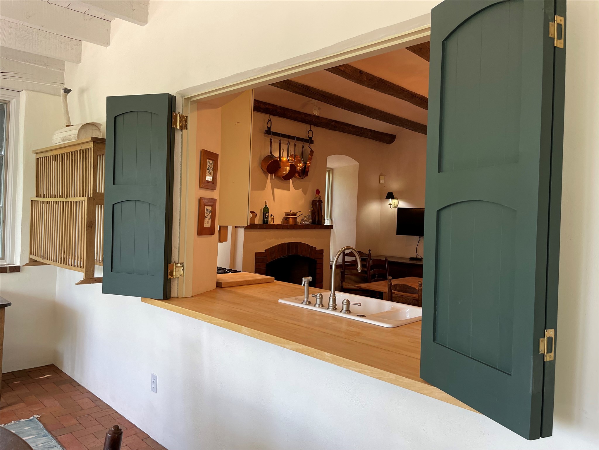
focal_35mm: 25
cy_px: 225
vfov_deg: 54.9
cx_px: 300
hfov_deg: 69.4
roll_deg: -1.5
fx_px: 433
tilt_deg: +0.8
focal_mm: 5.1
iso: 125
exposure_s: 1/121
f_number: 1.6
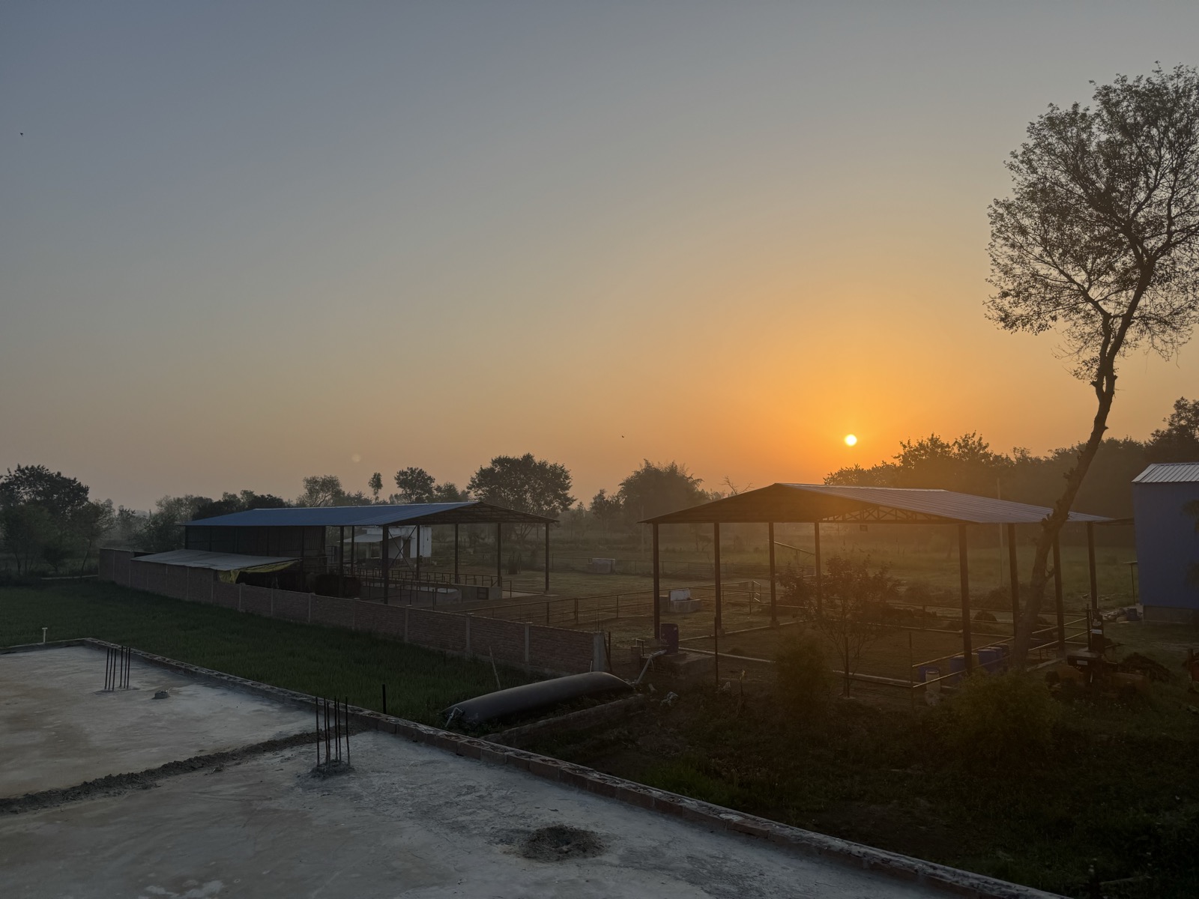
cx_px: 600
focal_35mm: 24
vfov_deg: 56.8
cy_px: 450
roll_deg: +3.4
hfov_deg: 71.6
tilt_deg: +8.6
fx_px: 831
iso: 80
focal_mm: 6.76
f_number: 1.78
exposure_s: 1/4310
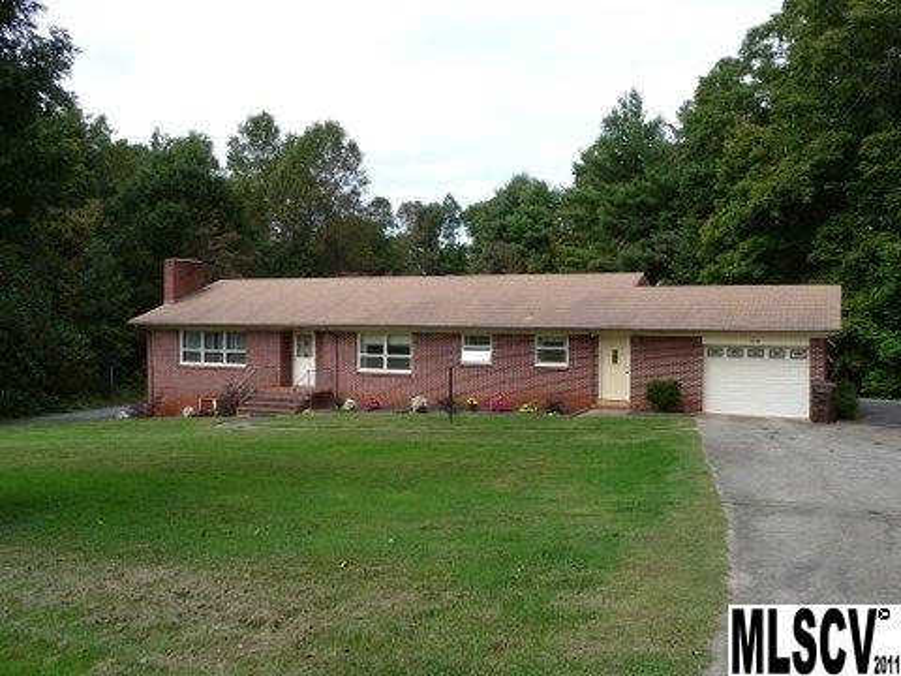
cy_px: 338
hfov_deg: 56.8
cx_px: 450
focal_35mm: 32
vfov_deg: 44.2
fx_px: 833
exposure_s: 1/400
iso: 100
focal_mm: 4.7
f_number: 3.3
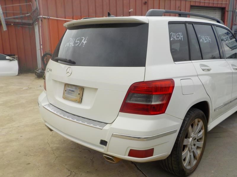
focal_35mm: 30
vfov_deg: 46.8
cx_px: 118
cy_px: 88
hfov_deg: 60.0
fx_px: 205
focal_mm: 4.1
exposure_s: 1/400
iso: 125
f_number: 3.3
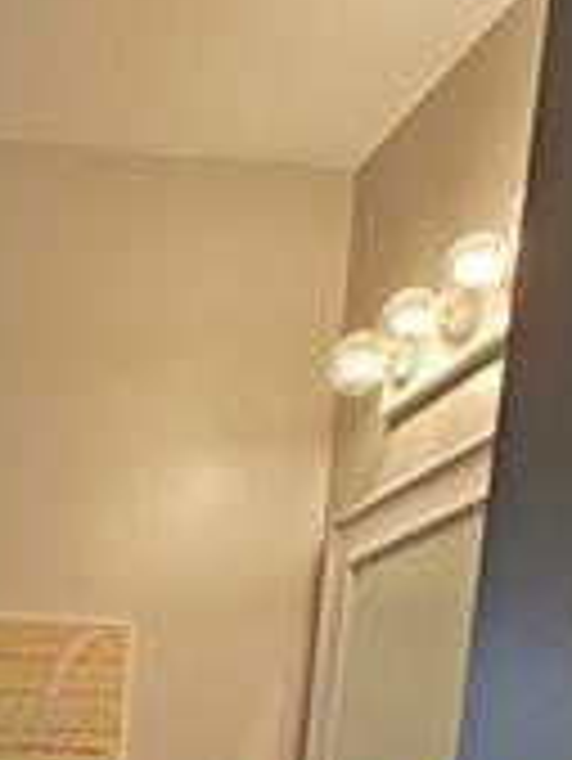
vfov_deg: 24.2
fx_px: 1298
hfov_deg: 22.0
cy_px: 1187
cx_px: -194
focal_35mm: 59
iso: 160
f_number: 2.2
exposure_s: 1/60
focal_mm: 1.8
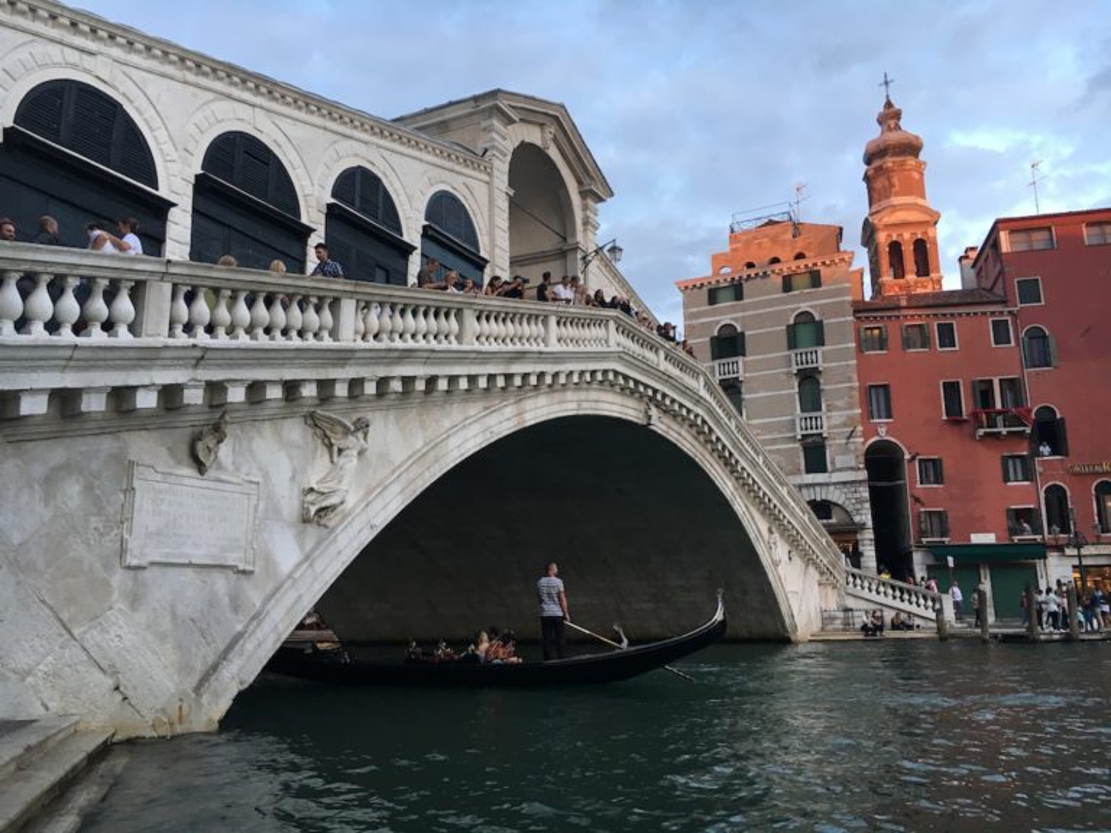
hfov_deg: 61.7
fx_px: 931
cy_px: 416
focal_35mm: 29
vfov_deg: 48.2
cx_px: 556
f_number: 2.2
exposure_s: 1/33
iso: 25
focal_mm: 4.15
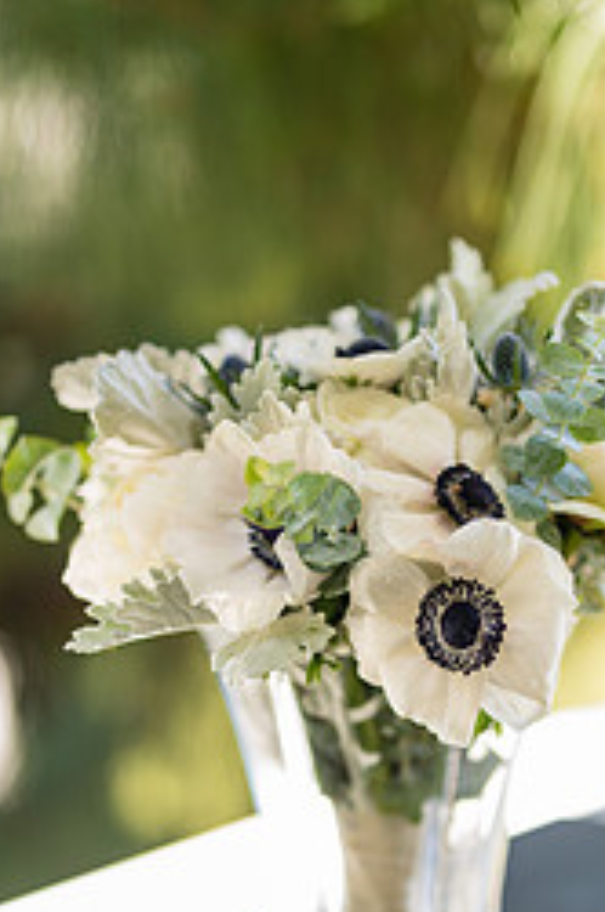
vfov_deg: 22.5
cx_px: 352
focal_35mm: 90
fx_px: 2275
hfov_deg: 15.1
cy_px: 675
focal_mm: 50
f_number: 1.2
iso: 250
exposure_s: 1/1250
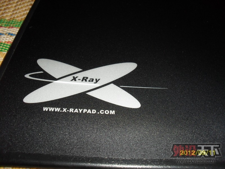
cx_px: 112
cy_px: 84
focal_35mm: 35
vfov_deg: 40.7
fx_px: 227
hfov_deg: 52.6
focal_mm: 6.3
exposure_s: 1/45
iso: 200
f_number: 3.2
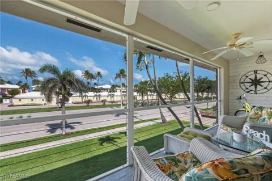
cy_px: 90
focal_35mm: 14
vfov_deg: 81.1
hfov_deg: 104.3
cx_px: 136
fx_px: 106
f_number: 13
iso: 200
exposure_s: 1/8
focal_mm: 14
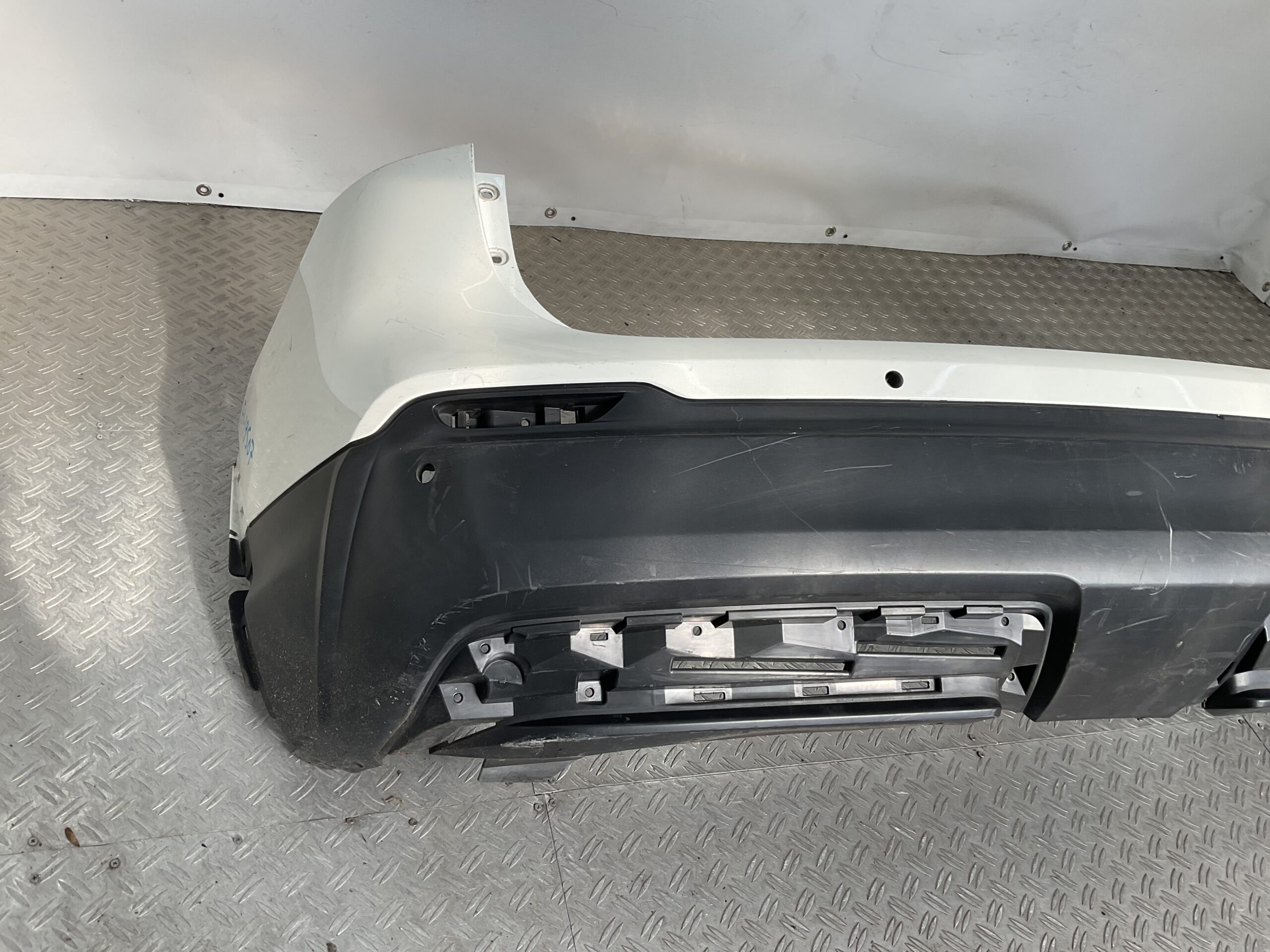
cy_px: 476
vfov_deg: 48.2
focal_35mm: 29
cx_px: 635
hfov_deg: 61.7
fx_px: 1064
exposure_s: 1/403
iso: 16
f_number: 1.8
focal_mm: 3
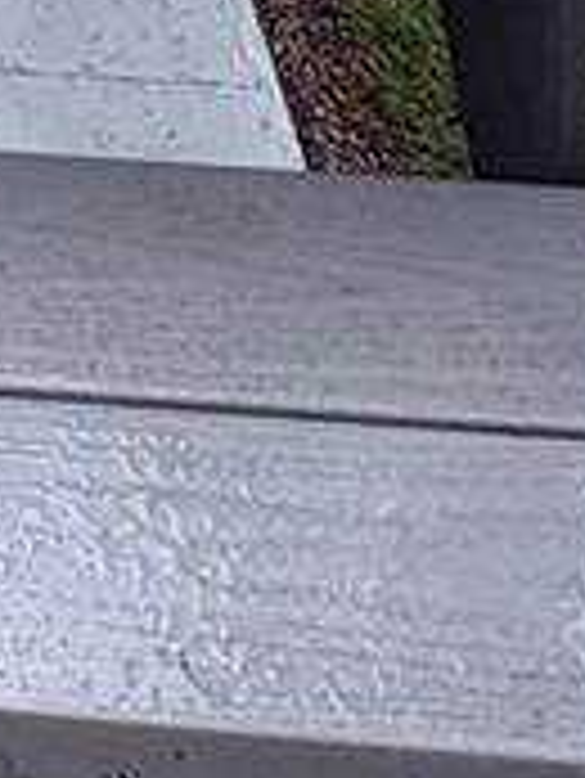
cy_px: -1219
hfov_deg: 13.5
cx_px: -495
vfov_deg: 13.3
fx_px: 2183
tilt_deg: -7.5
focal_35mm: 97
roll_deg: +1.4
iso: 64
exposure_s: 1/508
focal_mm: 2.22
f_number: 2.2
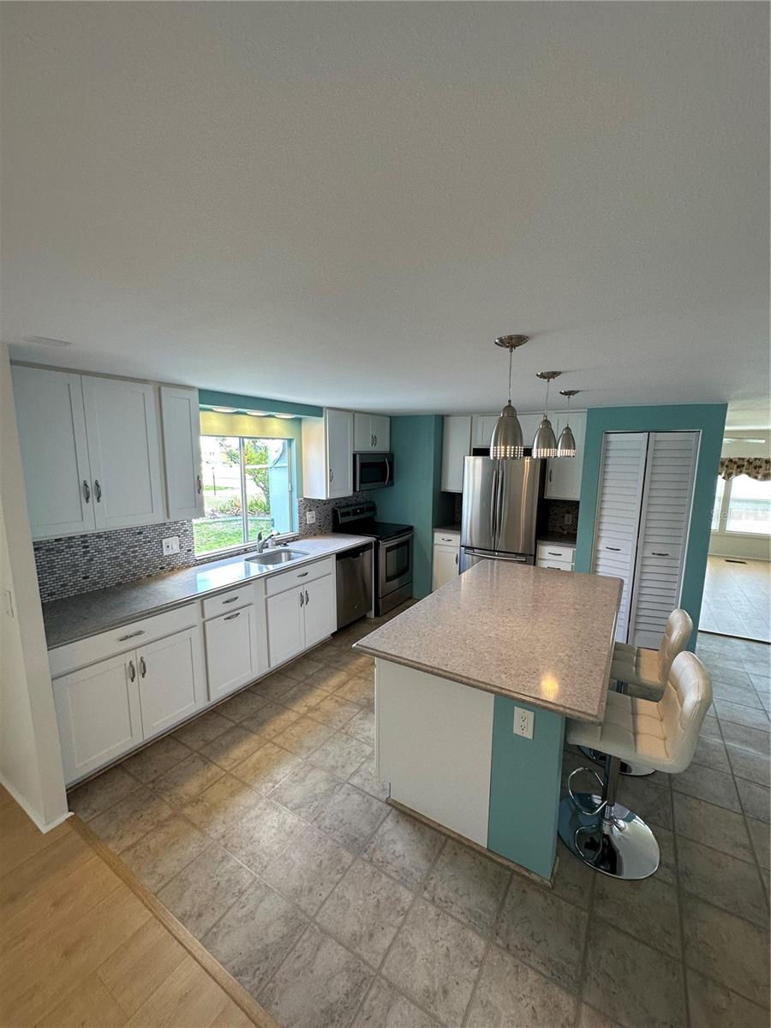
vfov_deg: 102.1
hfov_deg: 85.7
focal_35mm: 14
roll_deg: +0.1
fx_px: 416
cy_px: 514
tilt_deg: -7.9
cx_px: 386
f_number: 2.2
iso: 125
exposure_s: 1/120
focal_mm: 2.22
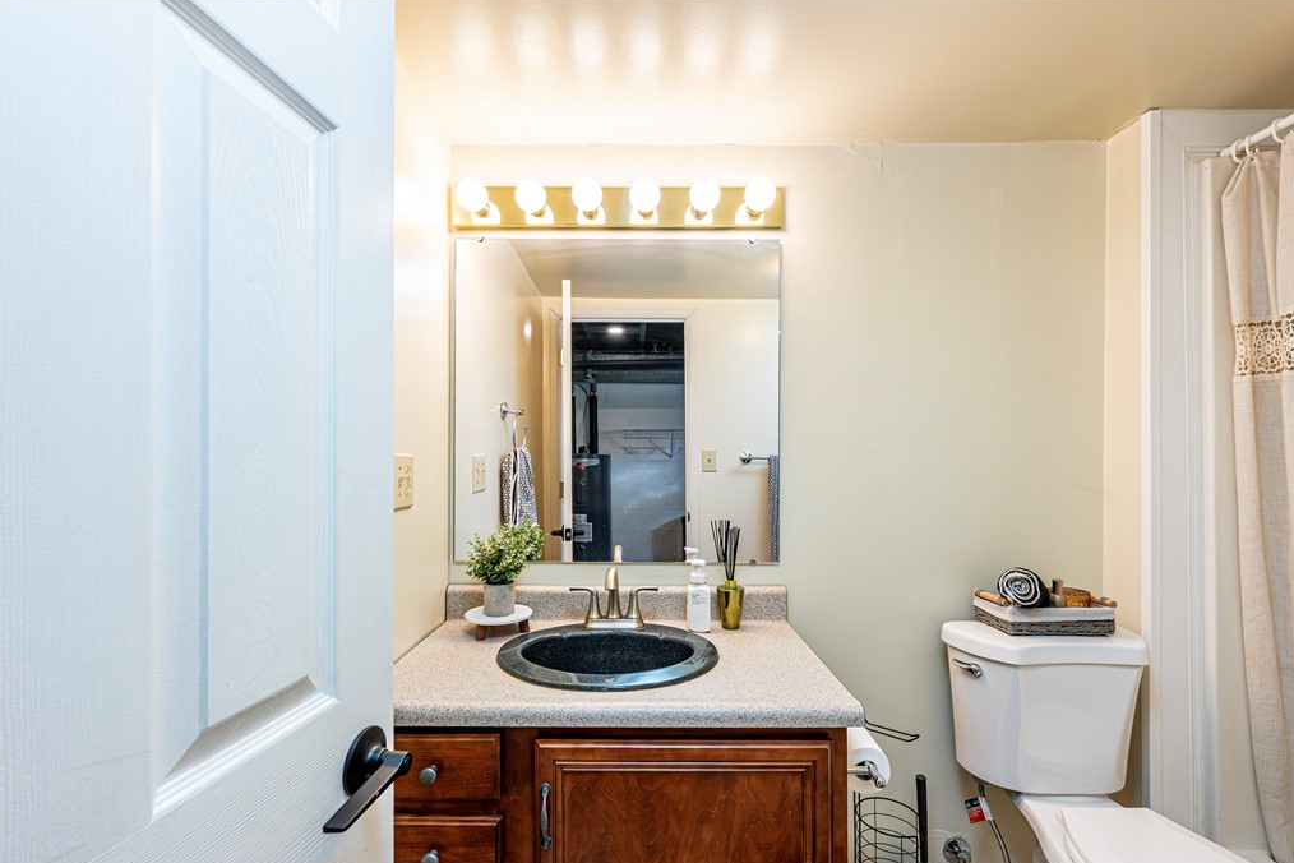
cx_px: 643
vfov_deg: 77.3
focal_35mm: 15
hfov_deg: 100.4
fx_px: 539
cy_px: 455
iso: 2000
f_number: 8
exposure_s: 1/125
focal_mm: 14
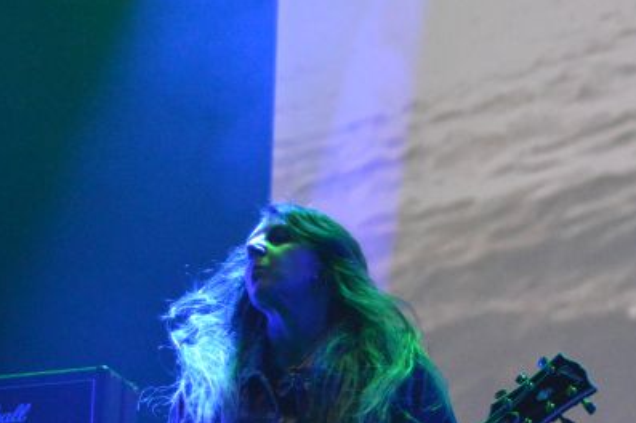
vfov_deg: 11.9
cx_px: 352
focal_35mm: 115
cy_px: 292
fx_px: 2030
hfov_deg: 17.8
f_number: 4.2
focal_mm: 38
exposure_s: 1/500
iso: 6400
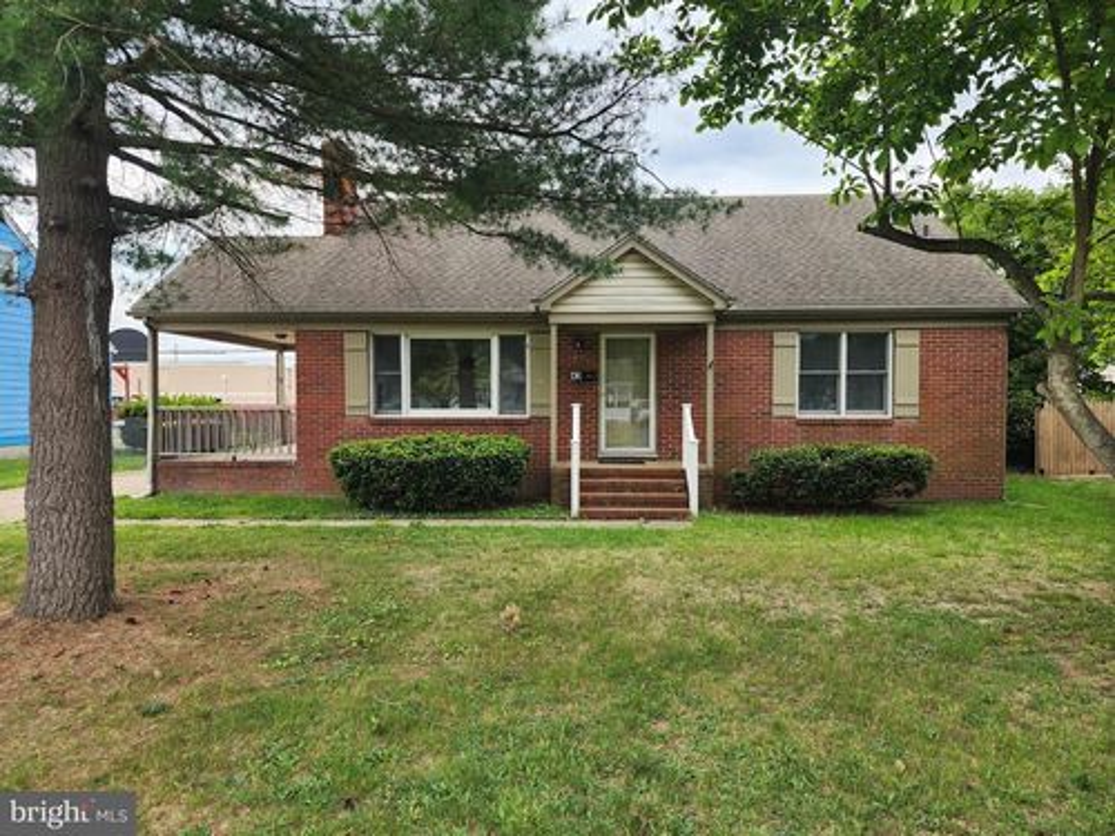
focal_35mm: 23
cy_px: 418
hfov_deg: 73.9
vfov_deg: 58.9
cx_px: 558
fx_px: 741
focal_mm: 6.4
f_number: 1.8
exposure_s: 1/192
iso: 12
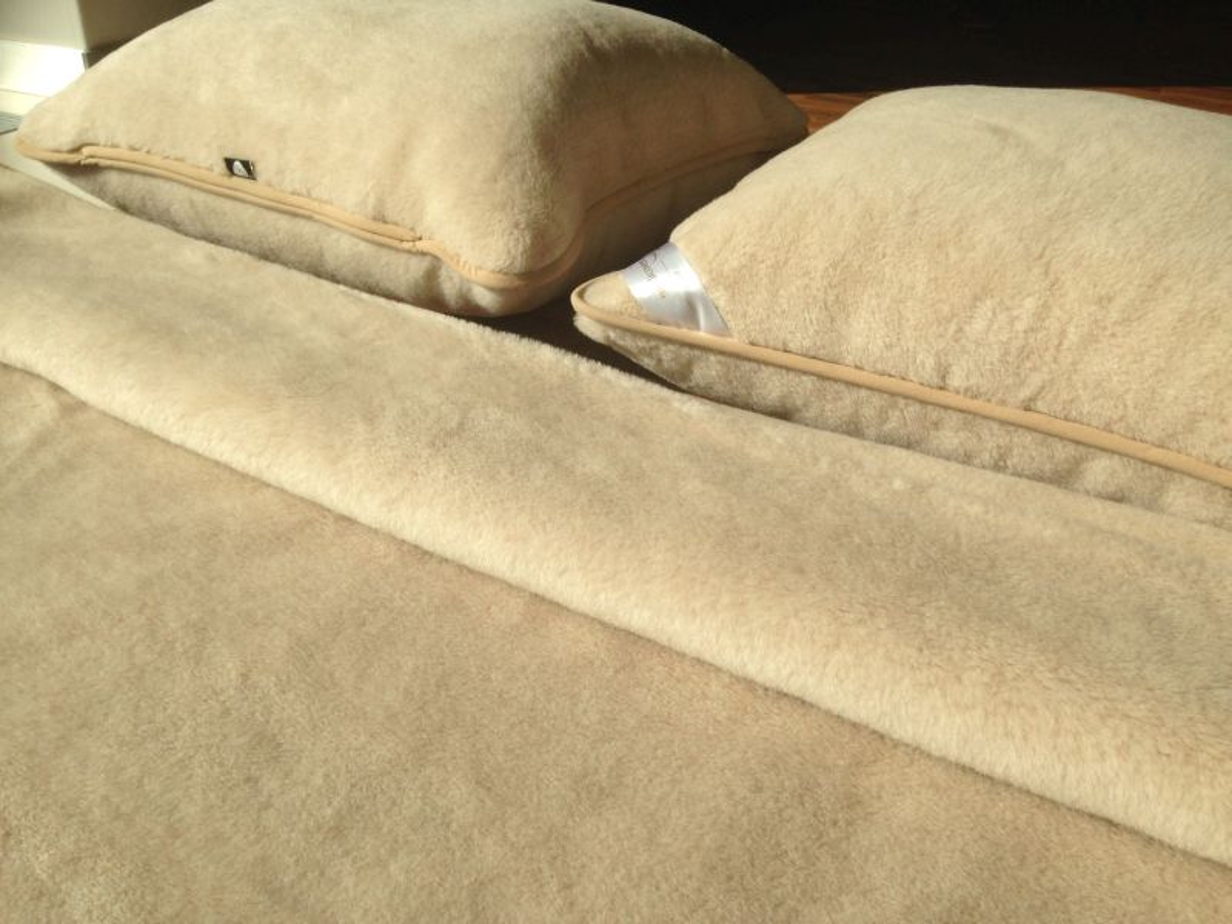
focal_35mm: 33
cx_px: 616
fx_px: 1174
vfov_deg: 42.9
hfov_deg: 55.4
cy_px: 462
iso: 50
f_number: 2.4
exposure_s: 1/1938
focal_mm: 4.12
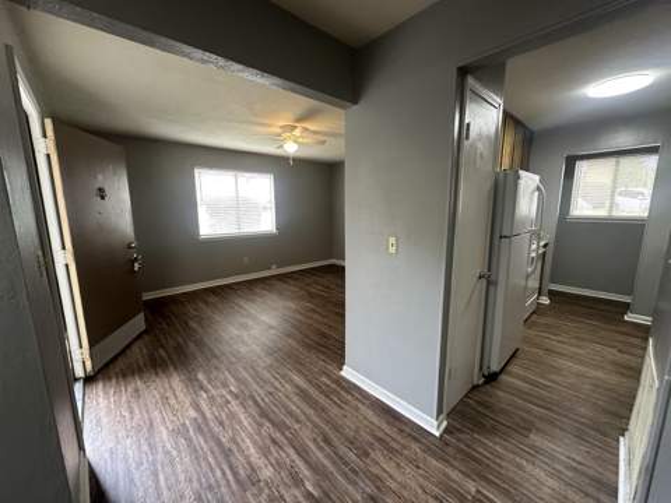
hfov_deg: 102.1
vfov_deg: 85.7
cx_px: 336
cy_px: 252
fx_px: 271
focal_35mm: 14
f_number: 2.2
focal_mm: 2.22
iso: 320
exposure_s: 1/65
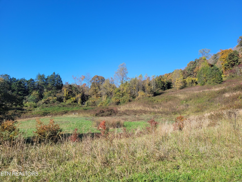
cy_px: 91
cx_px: 121
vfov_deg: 53.1
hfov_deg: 67.3
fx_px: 182
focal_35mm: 26
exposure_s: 1/1554
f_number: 1.8
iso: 40
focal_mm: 5.4
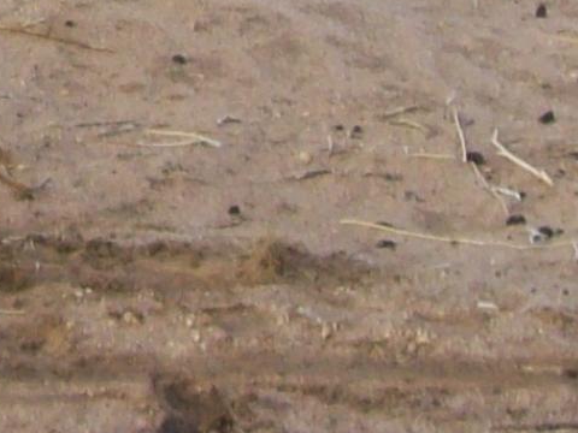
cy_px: -583
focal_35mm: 225
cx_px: -485
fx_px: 3757
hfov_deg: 8.4
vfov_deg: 6.3
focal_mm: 6
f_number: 2.7
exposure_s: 1/194
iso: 80
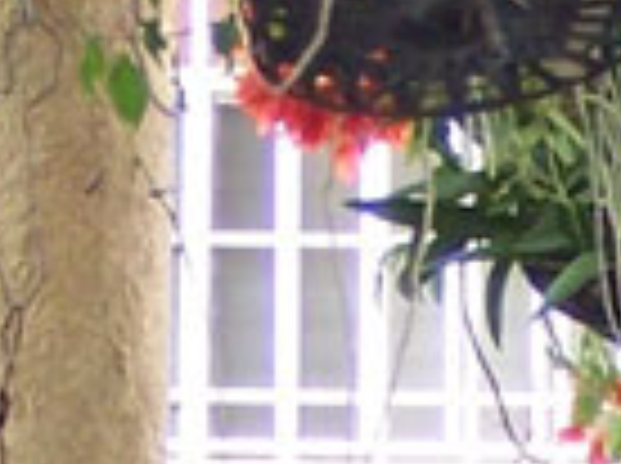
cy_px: 1230
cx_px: 1282
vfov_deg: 1.9
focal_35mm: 785
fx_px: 14058
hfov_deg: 2.5
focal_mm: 18
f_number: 4.8
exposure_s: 1/125
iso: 140
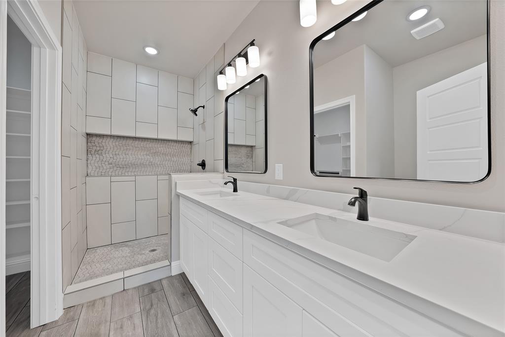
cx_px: 252
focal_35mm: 12
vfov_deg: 90.0
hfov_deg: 112.6
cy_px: 168
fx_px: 168
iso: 640
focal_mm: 12
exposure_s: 1/10
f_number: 9
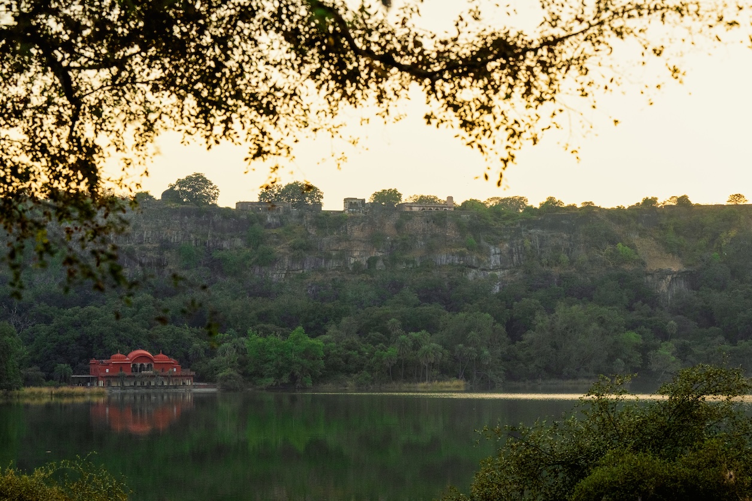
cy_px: 250
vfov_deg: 17.1
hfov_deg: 25.4
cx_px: 376
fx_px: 1671
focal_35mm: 80
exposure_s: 1/1000
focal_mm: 80
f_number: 8
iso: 2000
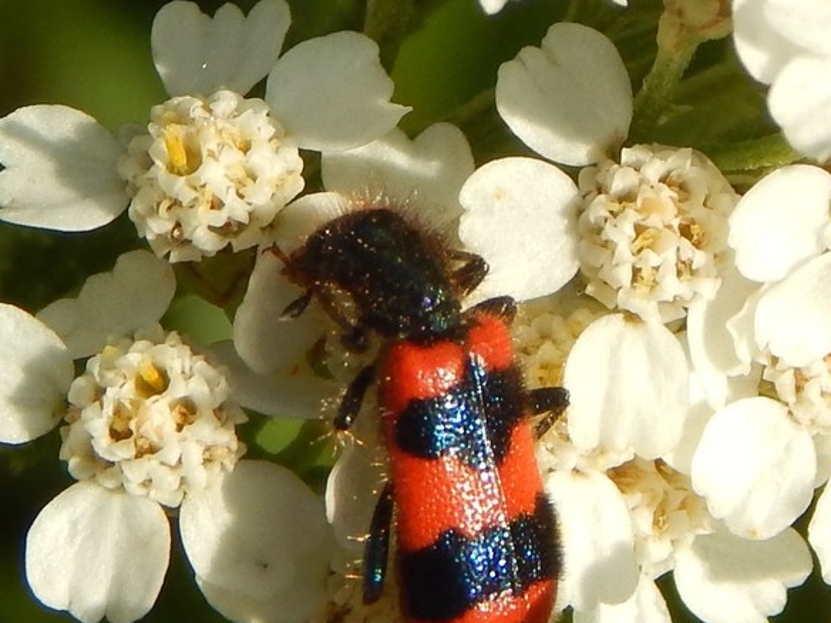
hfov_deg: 13.0
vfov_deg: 9.8
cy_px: 434
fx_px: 3649
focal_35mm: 152
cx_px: 428
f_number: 4.5
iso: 125
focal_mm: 18.7
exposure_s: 1/800
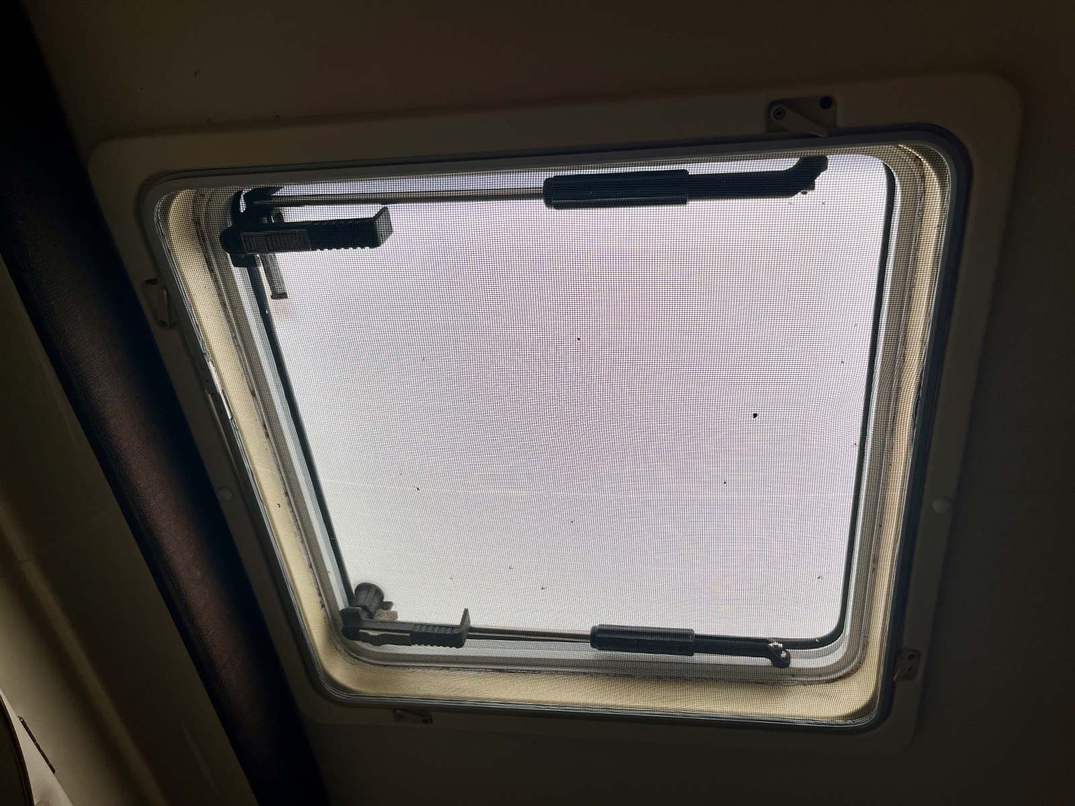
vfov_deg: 53.1
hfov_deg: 67.3
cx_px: 538
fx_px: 807
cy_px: 403
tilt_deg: +56.5
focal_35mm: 26
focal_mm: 5.1
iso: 50
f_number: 1.6
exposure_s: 1/3745
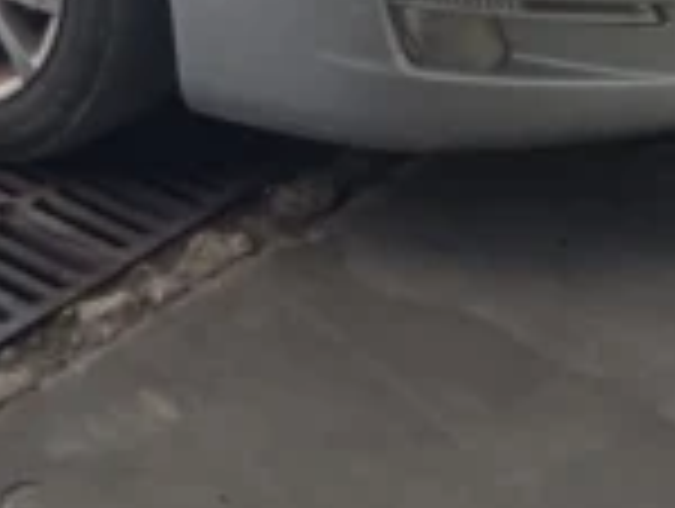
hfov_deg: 17.2
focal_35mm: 112
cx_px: 9
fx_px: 2187
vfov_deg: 12.7
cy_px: -229
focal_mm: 3.46
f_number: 2.2
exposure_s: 1/379
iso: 100
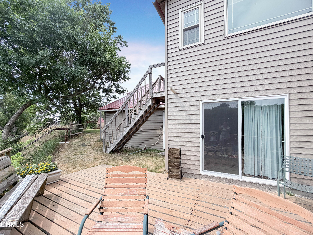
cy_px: 118
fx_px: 127
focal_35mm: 14
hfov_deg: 102.1
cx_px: 156
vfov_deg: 85.7
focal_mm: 2.22
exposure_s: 1/750
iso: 40
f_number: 2.2
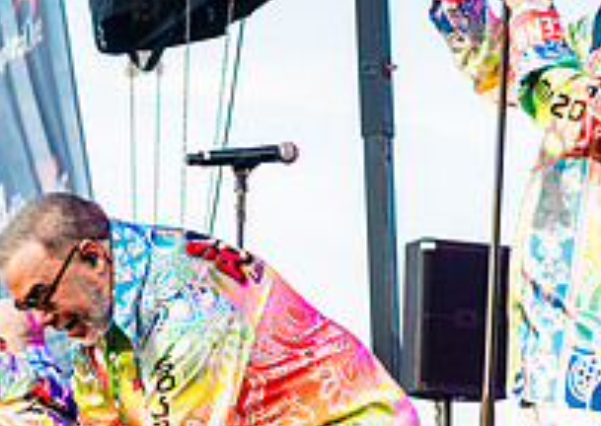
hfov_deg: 12.5
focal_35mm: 160
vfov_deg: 8.9
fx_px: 2725
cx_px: 74
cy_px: 326
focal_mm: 52
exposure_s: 1/640
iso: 2000
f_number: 4
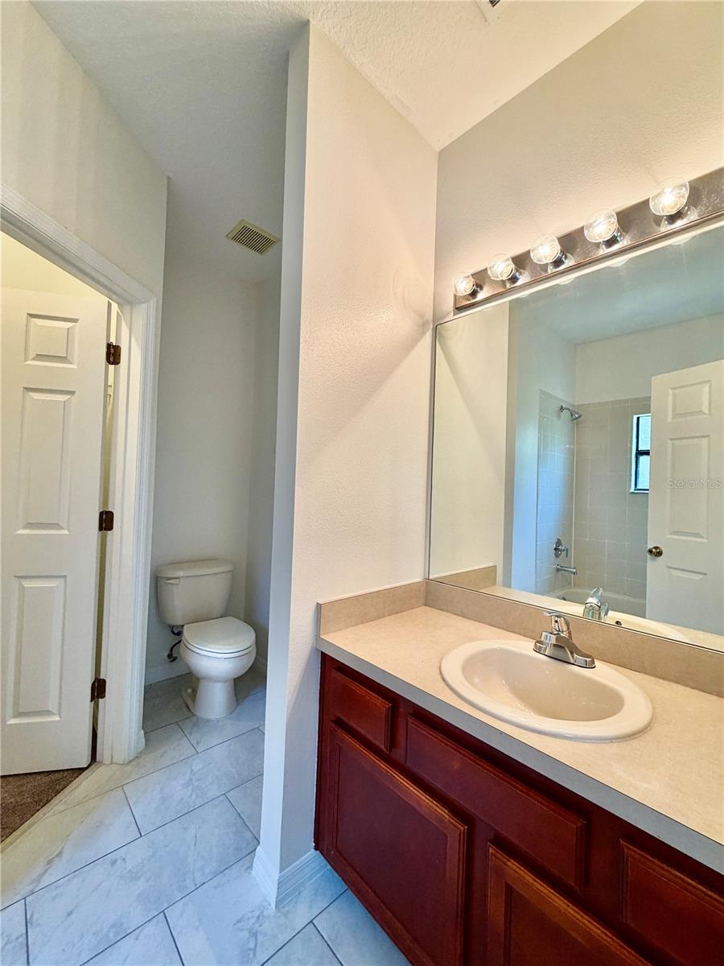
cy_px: 483
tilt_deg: +0.7
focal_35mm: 14
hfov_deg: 85.7
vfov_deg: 102.1
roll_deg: -1.2
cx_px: 362
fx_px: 390
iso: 200
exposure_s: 1/120
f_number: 2.2
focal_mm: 2.22
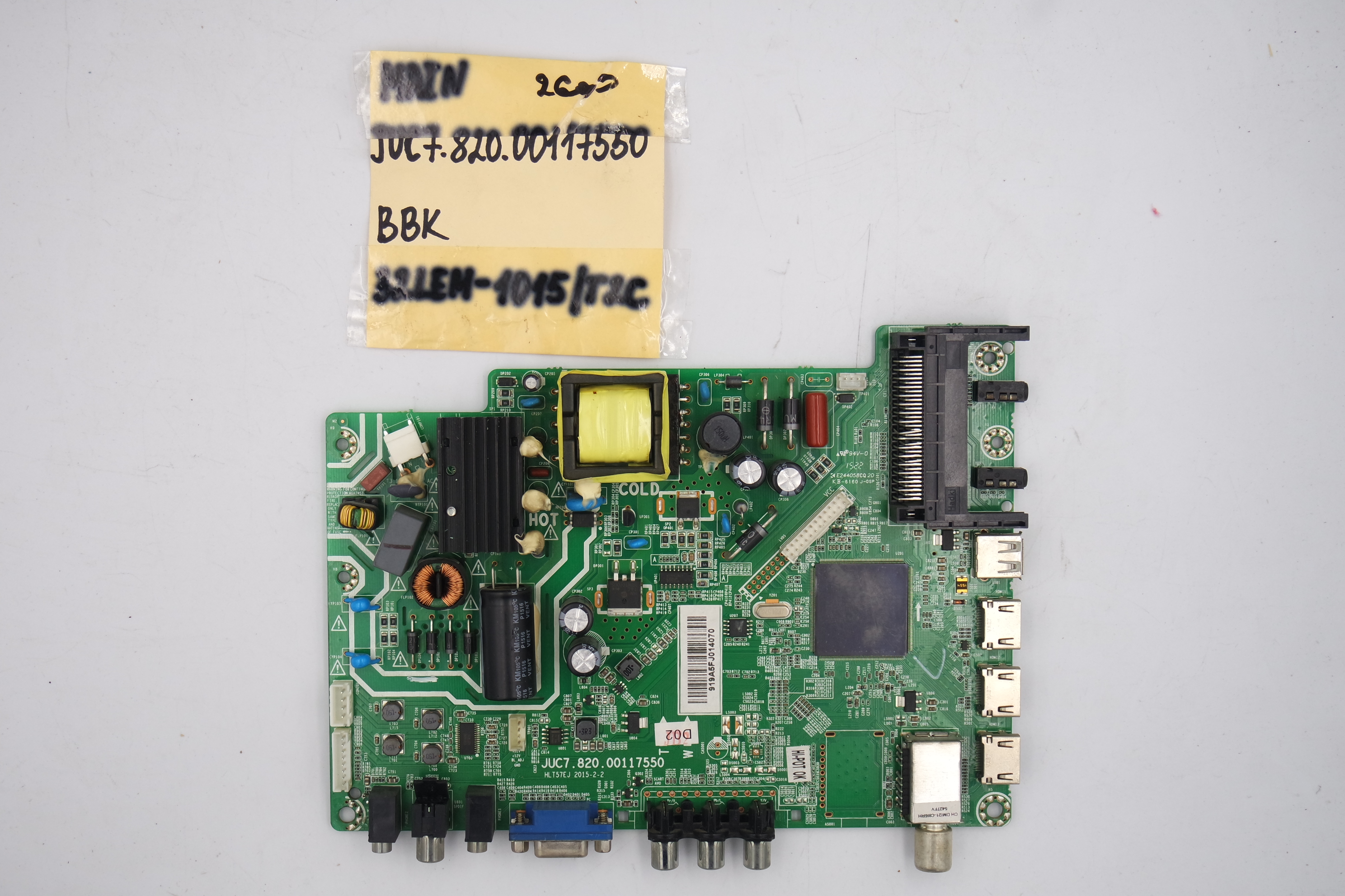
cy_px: 448
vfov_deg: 29.9
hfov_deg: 43.6
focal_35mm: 45
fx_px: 1681
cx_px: 672
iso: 160
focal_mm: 17
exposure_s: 1/125
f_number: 5
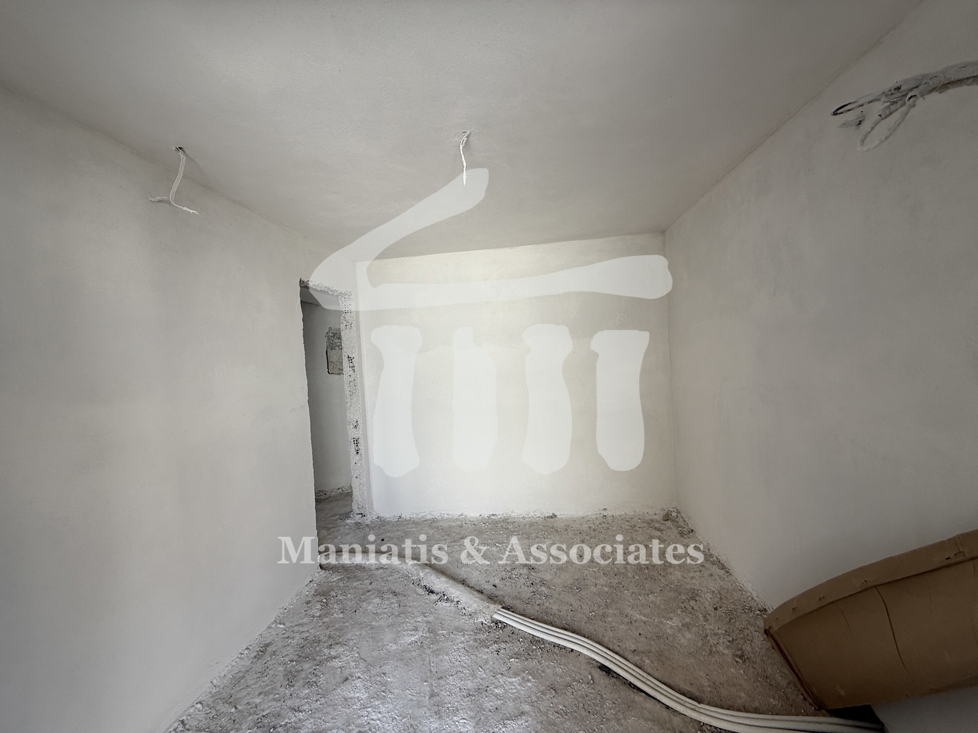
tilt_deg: -2.5
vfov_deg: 85.7
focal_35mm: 14
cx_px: 489
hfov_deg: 102.1
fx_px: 396
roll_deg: +2.3
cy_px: 366
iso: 50
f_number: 2.2
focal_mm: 2.22
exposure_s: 1/192
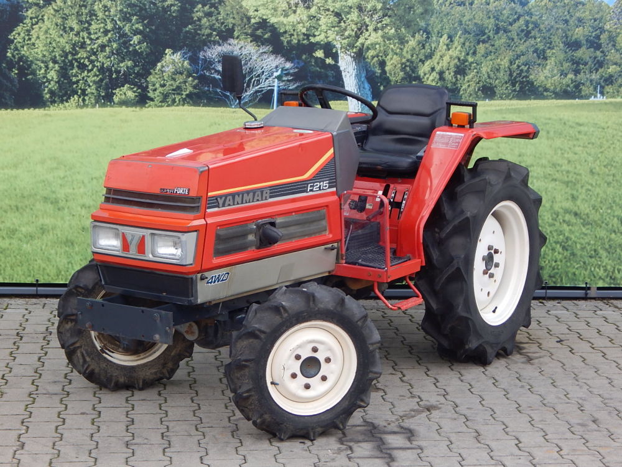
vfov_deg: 19.6
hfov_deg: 26.0
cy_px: 234
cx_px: 311
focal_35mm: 75
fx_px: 1348
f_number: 4.2
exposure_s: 1/250
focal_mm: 13.5
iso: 125
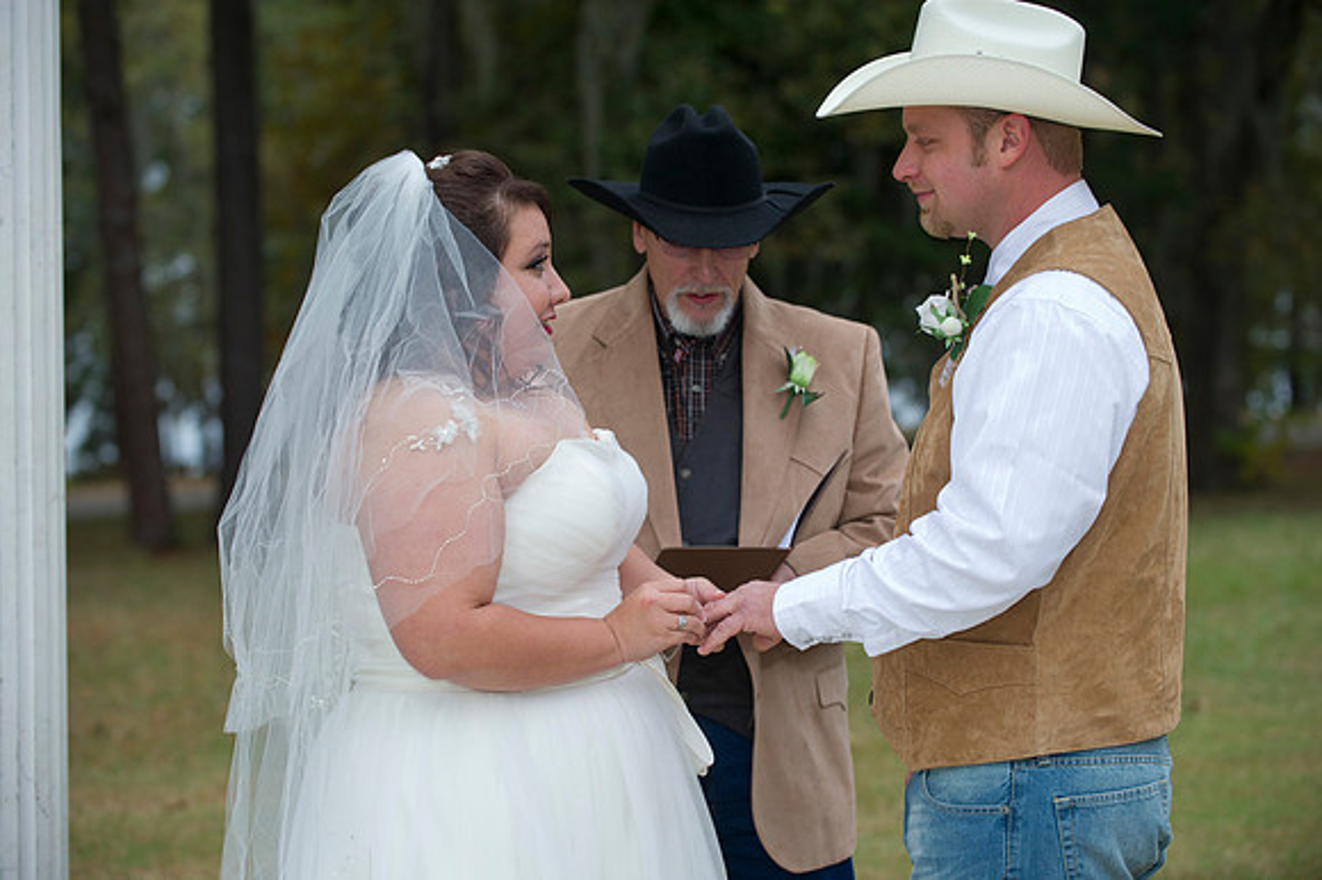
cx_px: 661
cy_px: 440
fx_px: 3853
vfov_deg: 13.0
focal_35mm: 105
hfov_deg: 19.5
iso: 800
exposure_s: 1/100
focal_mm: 105
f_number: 3.5
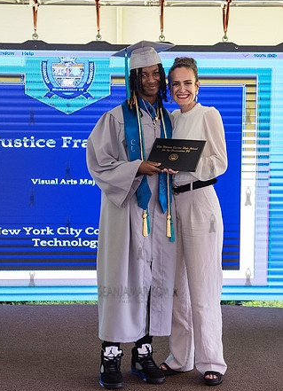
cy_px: 196
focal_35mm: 67
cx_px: 142
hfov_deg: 21.4
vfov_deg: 29.3
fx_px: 748
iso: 2500
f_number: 4
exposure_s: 1/800
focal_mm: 45
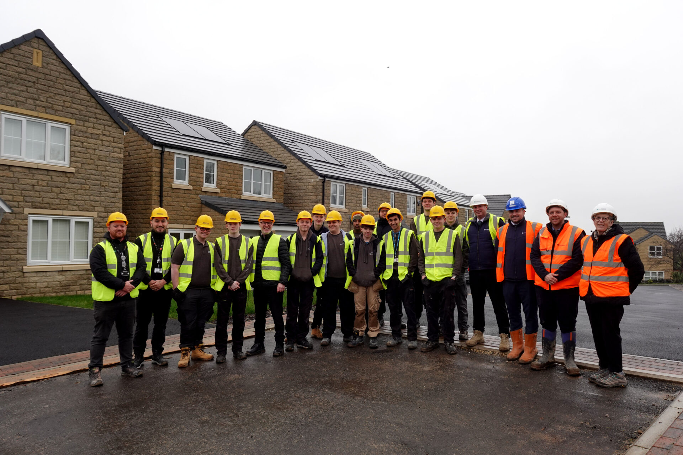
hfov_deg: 69.4
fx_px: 493
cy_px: 228
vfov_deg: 49.6
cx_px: 342
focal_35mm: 26
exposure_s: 1/125
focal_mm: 9.9
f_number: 4
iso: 125
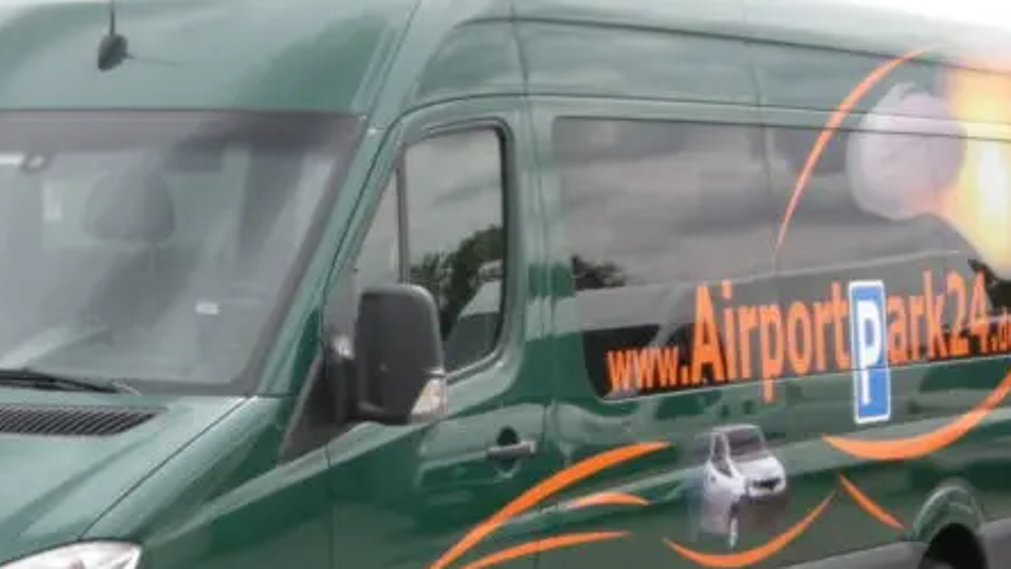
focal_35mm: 130
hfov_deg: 16.4
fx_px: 3486
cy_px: 523
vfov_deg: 9.3
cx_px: 294
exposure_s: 1/235
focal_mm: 11.5
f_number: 4.4
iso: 64
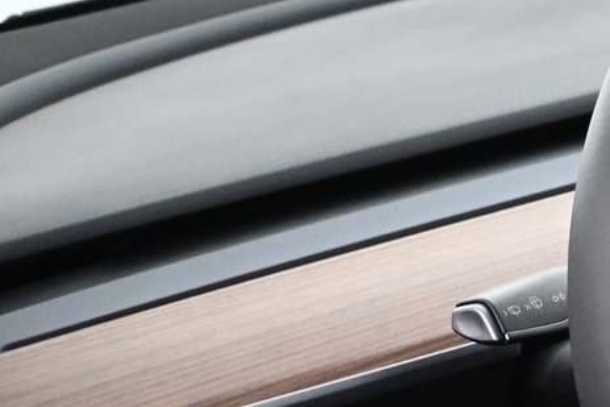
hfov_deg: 17.3
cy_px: 333
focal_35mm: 105
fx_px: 1780
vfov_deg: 13.0
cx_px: 950
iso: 4000
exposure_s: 1/50
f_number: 3.8
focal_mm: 20
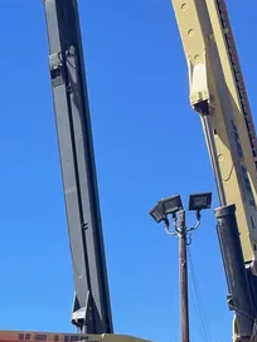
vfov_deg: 24.0
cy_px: 460
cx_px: -68
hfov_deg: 19.5
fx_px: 693
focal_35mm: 70
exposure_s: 1/2747
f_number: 1.6
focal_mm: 4.2
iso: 32
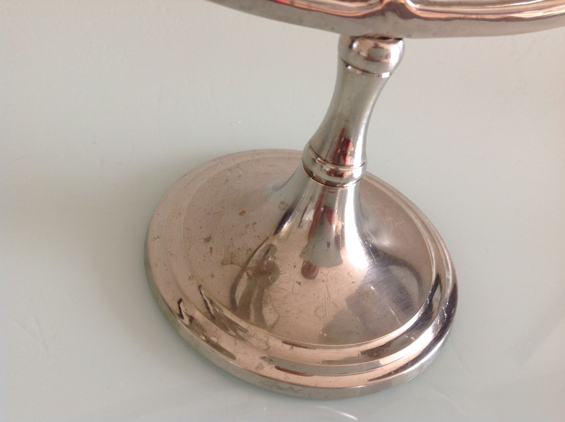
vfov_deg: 40.6
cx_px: 282
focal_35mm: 35
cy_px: 211
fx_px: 570
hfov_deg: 52.7
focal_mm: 4.28
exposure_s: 1/15
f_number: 2.4
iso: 64
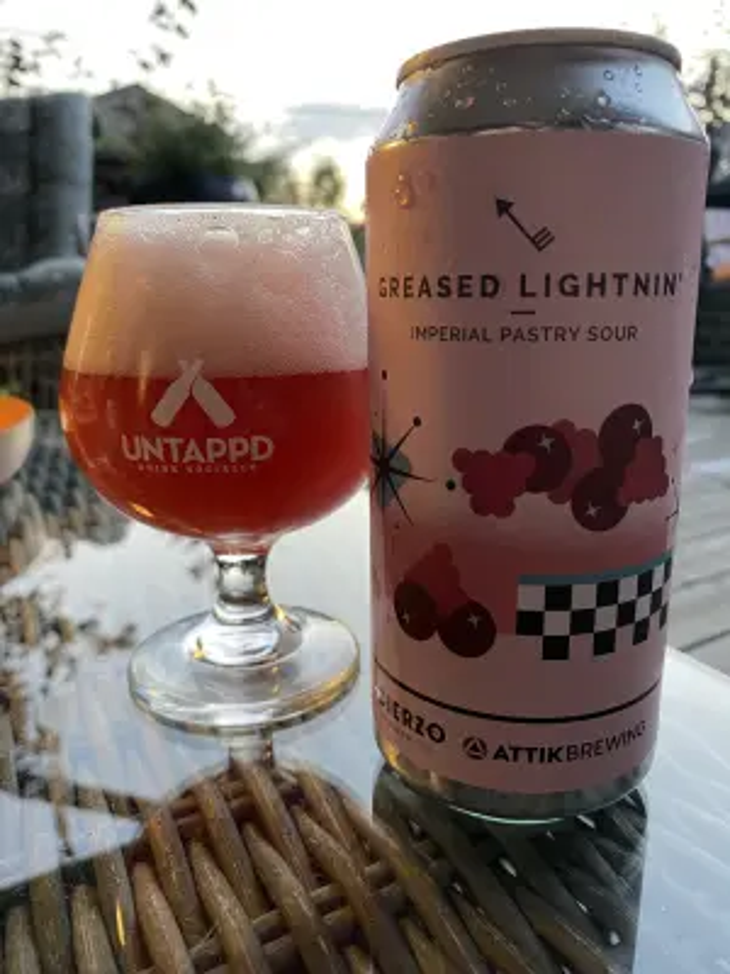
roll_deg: -0.2
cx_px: 365
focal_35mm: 26
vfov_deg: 67.3
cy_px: 487
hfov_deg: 53.1
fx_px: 731
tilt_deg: -13.2
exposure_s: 1/60
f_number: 1.8
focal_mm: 4.25
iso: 250
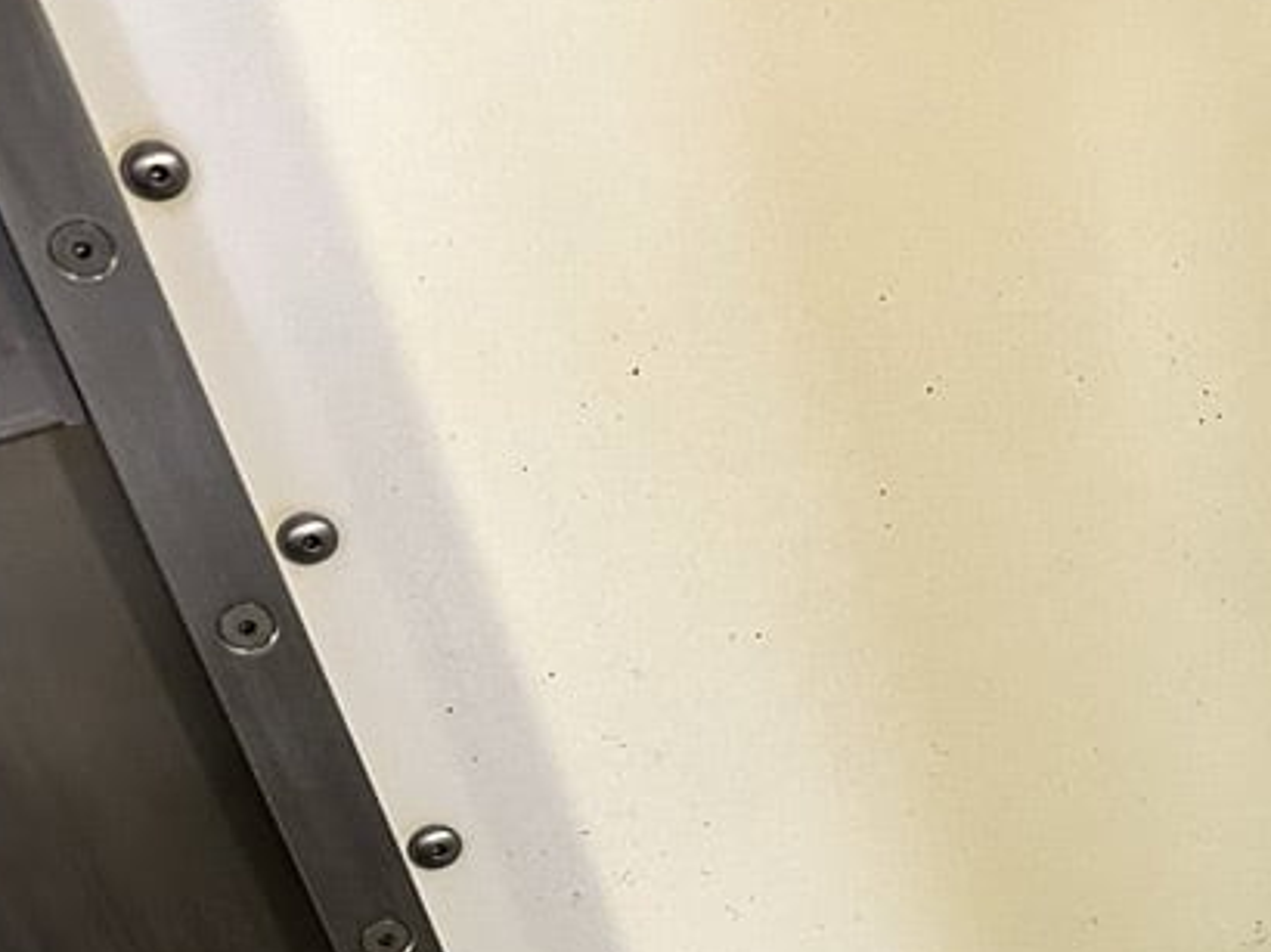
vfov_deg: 18.4
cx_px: 1941
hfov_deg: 21.5
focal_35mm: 75
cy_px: 1194
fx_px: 2752
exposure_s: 1/60
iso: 320
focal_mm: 6.9
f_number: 1.8
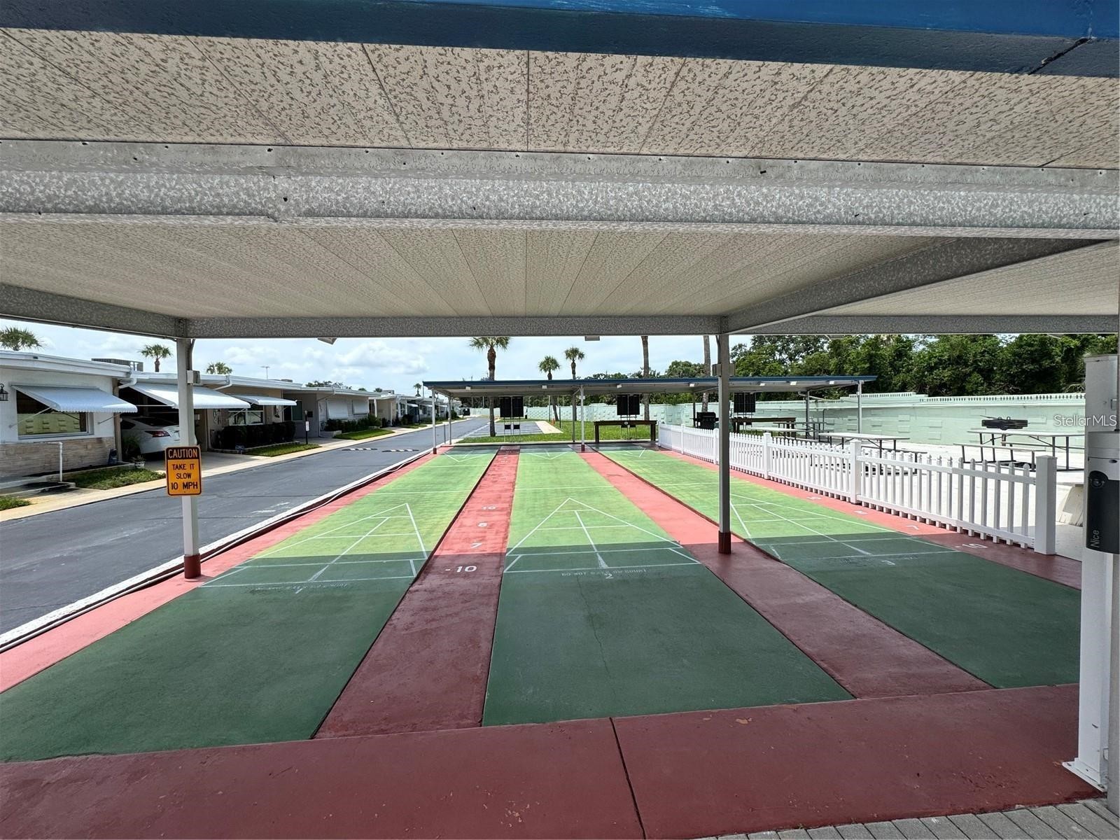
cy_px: 420
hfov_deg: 102.1
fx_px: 453
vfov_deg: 85.7
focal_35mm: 14
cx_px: 560
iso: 50
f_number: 2.2
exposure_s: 1/2342
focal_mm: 2.22
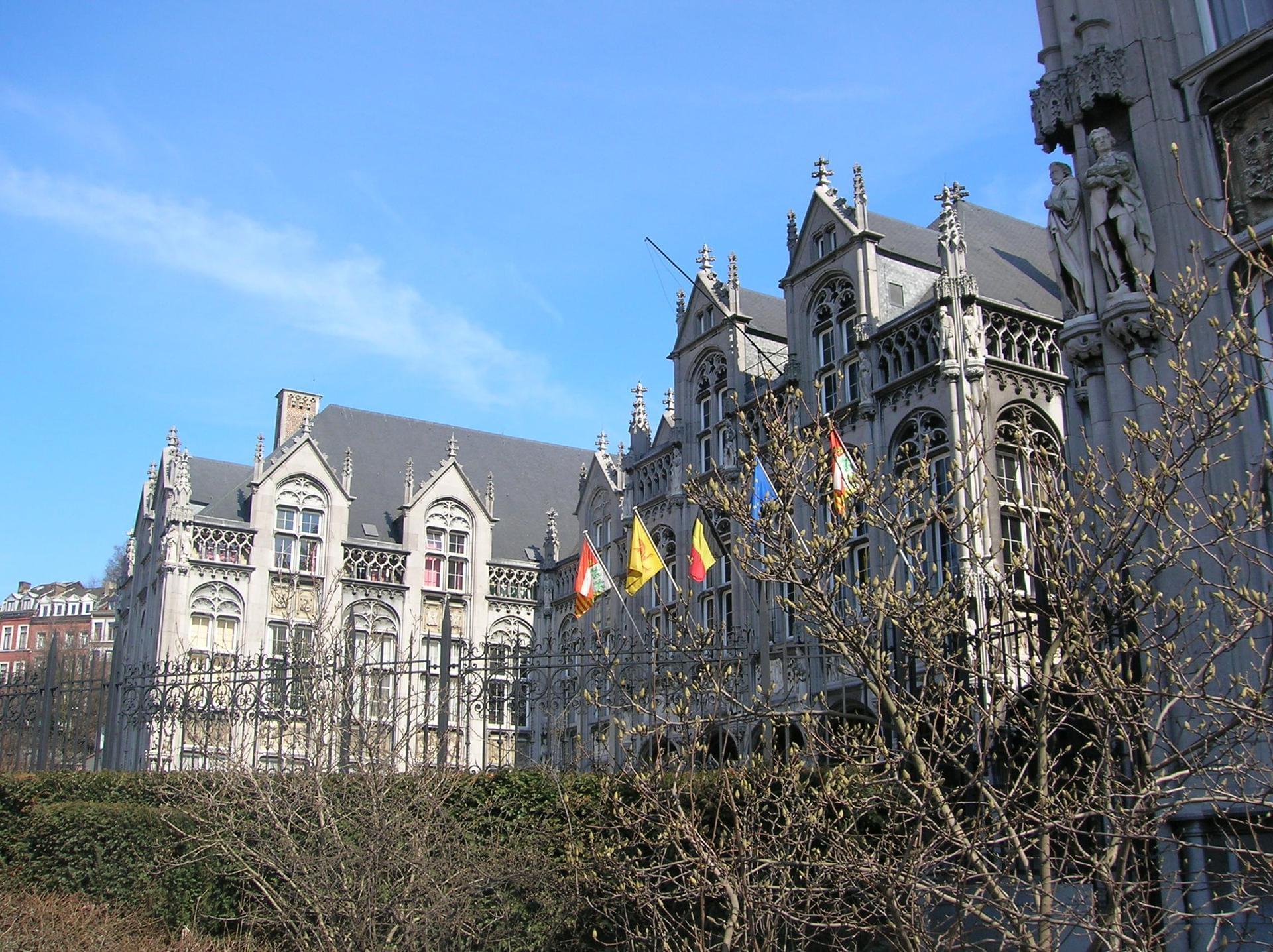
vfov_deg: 41.7
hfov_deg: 54.0
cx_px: 636
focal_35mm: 34
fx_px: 1249
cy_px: 476
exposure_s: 1/242
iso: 50
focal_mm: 5.7
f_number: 4.9
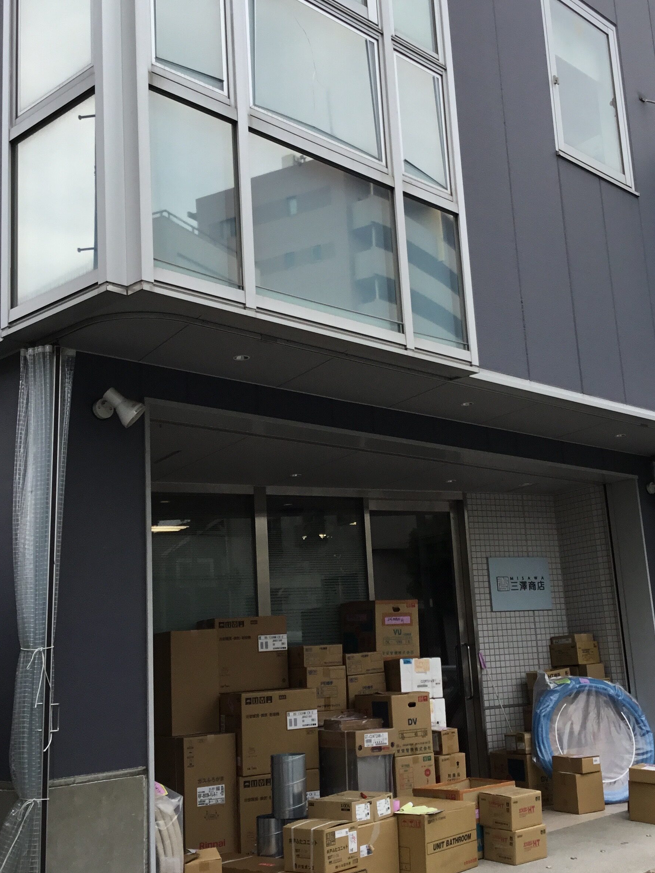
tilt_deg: +11.3
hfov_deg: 33.5
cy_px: 410
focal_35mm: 43
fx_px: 1085
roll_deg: +4.7
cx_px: 373
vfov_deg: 43.8
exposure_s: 1/657
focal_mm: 3.3
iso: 25
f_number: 2.4
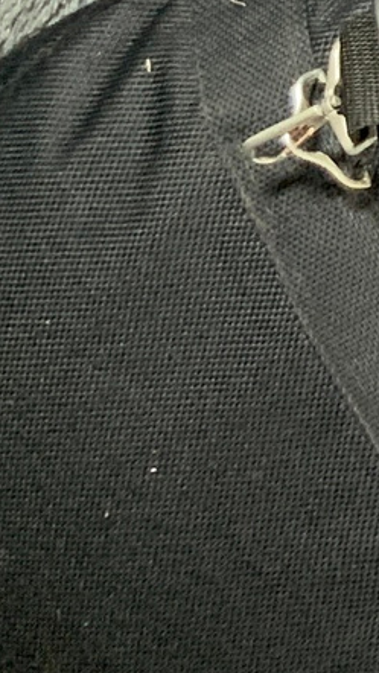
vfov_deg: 11.4
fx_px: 3266
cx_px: 1530
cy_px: -260
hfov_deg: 5.7
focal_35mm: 183
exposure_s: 1/62
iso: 64
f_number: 1.8
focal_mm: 3
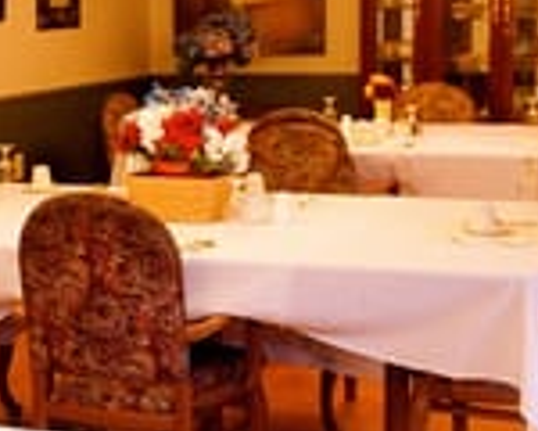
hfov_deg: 20.5
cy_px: 217
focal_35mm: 90
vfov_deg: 17.1
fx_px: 1433
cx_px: -7
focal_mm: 24
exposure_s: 1/160
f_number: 4.5
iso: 2000
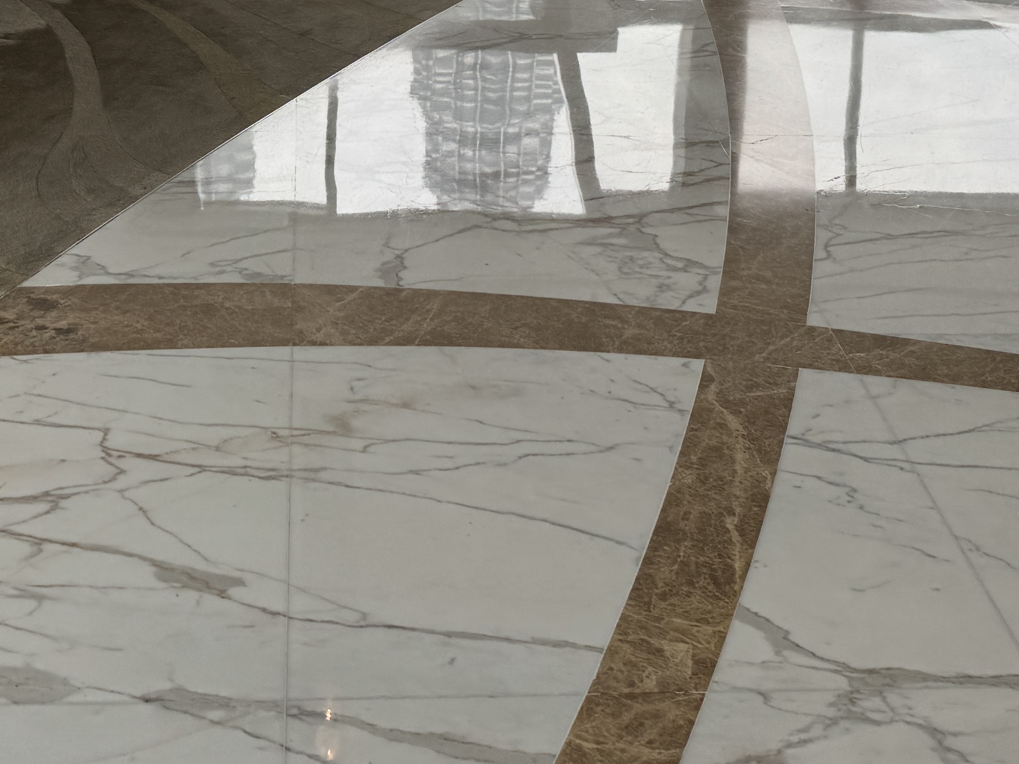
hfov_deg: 30.7
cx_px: 464
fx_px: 1855
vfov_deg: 21.3
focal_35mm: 63
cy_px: -197
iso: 80
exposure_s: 1/448
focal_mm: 6.76
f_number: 1.78
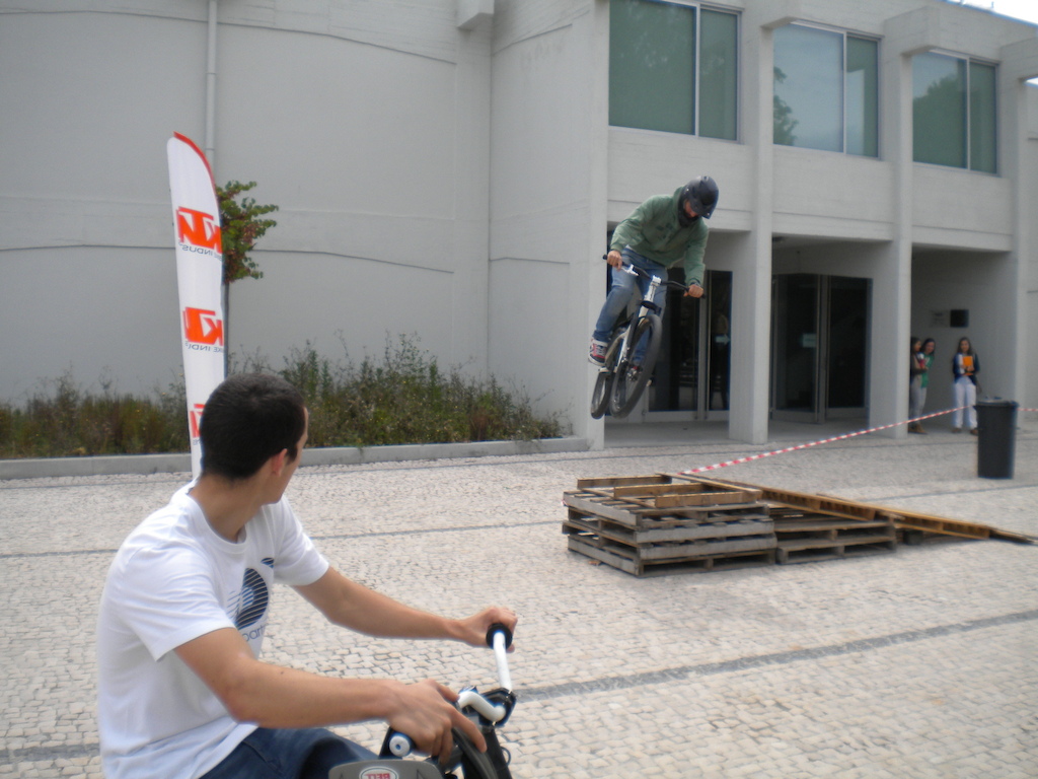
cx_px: 519
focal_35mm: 35
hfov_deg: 52.6
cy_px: 390
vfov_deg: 40.7
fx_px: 1050
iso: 80
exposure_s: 1/467
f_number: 4.6
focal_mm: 6.3
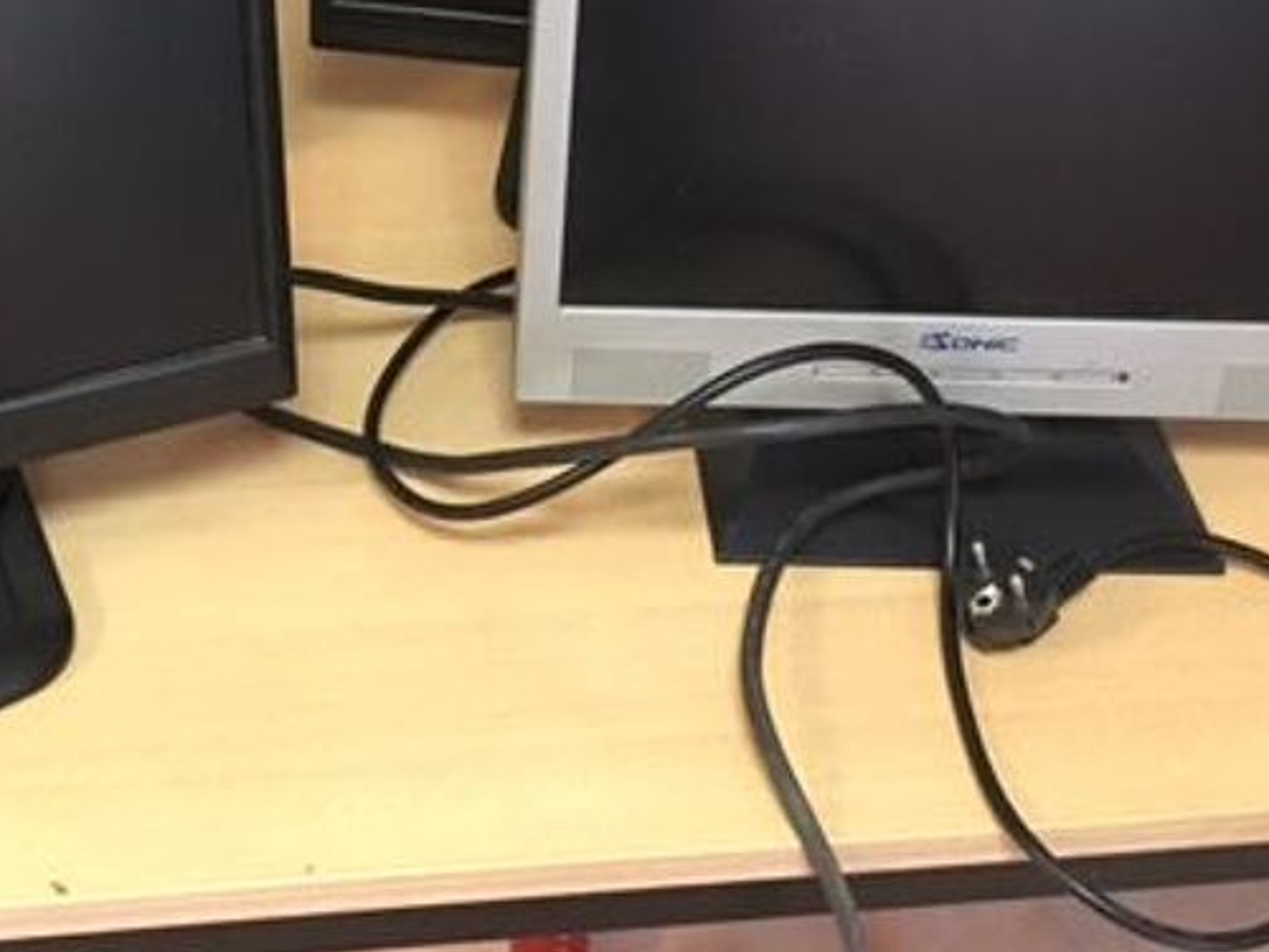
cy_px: 36
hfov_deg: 32.9
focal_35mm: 58
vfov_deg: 24.3
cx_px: 393
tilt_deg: -27.9
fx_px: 2126
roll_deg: +0.3
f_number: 2.2
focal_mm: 4.15
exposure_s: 1/8
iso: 125
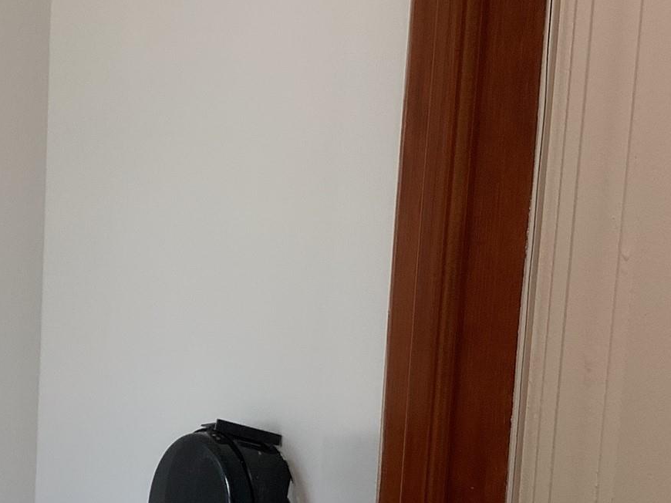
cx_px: 134
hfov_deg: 26.2
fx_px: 1415
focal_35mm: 73
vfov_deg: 19.7
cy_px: 480
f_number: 2.4
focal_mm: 3.3
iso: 50
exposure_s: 1/120
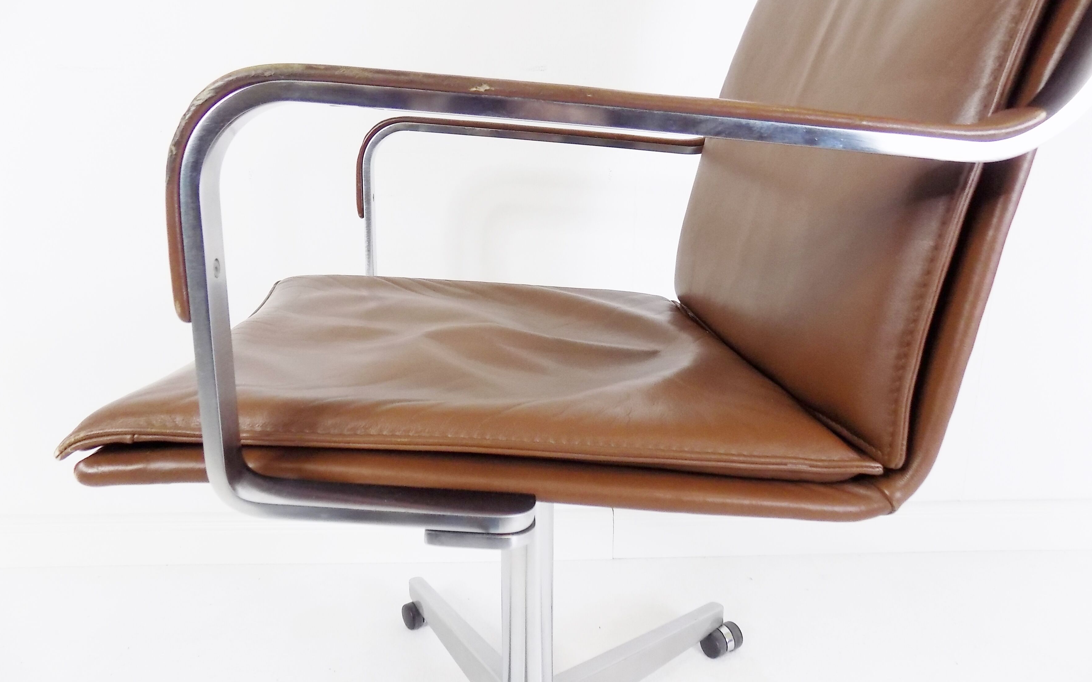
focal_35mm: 25
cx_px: 543
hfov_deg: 72.6
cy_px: 341
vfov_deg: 49.3
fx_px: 744
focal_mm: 4
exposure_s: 1/30
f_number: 3.1
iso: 180
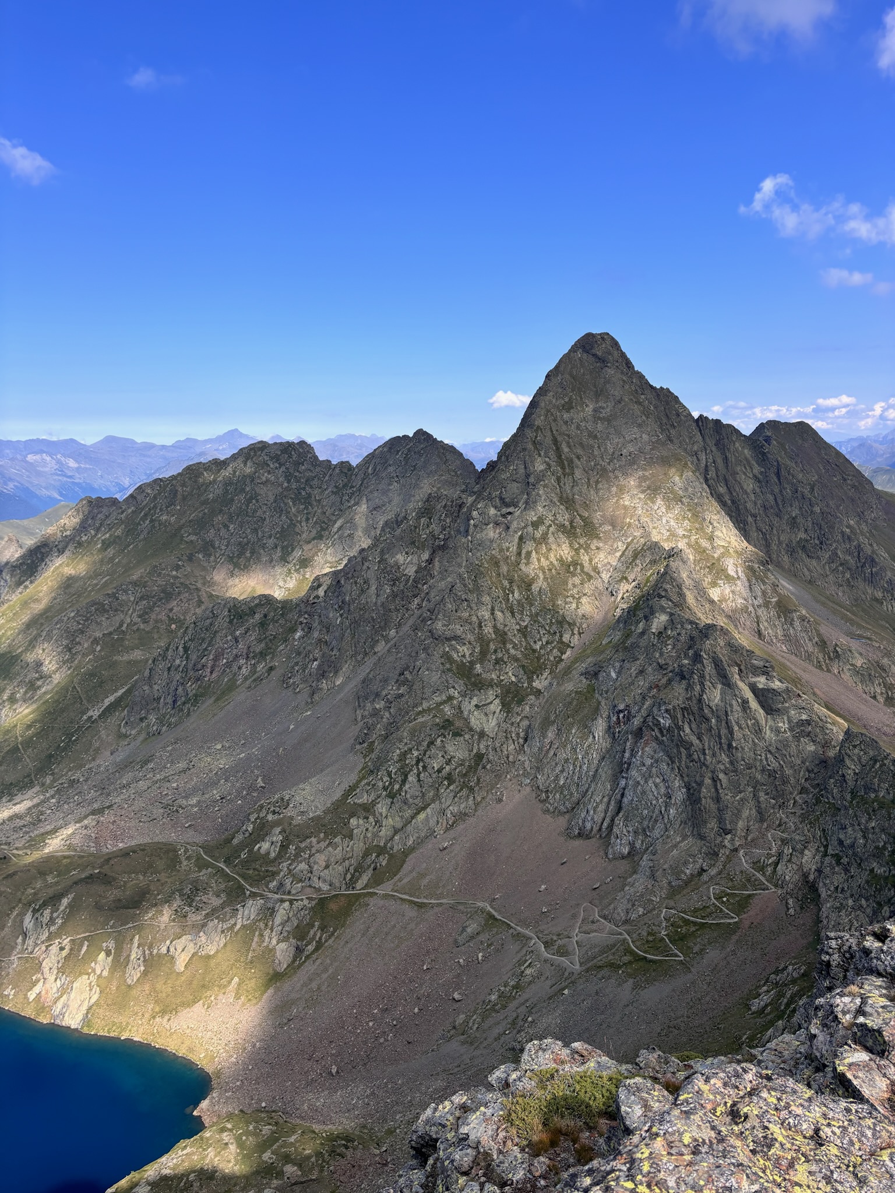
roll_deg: -0.9
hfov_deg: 53.1
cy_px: 596
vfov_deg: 67.3
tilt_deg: -10.8
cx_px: 448
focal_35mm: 26
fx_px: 896
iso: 50
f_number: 1.6
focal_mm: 5.96
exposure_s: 1/2342
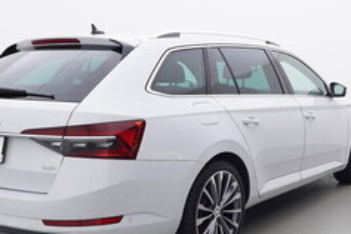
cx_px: 233
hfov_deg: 37.7
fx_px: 509
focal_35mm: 52
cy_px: 150
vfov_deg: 25.8
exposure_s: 1/80
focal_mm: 15
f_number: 5
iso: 200
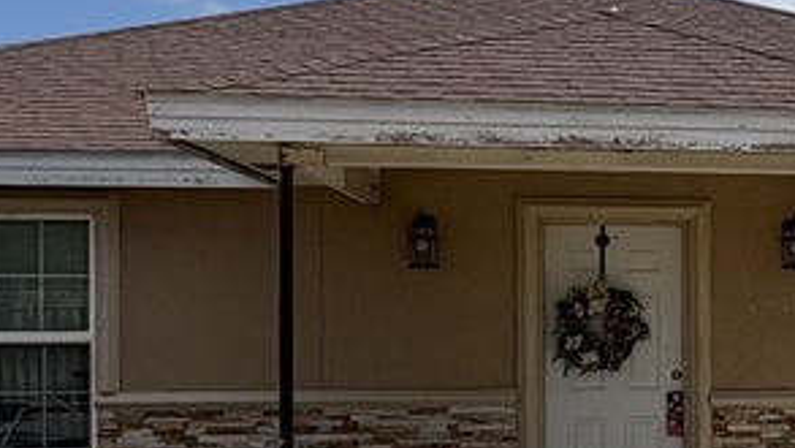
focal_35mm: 75
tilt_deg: +0.0
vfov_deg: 16.0
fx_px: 1581
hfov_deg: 25.9
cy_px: 348
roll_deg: +1.1
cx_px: 890
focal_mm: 2.22
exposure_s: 1/3247
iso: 50
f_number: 2.2
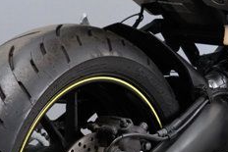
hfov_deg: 7.1
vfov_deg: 4.8
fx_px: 1819
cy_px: 45
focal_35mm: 287
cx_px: 226
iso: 5000
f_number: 9
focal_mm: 65
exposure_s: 1/80
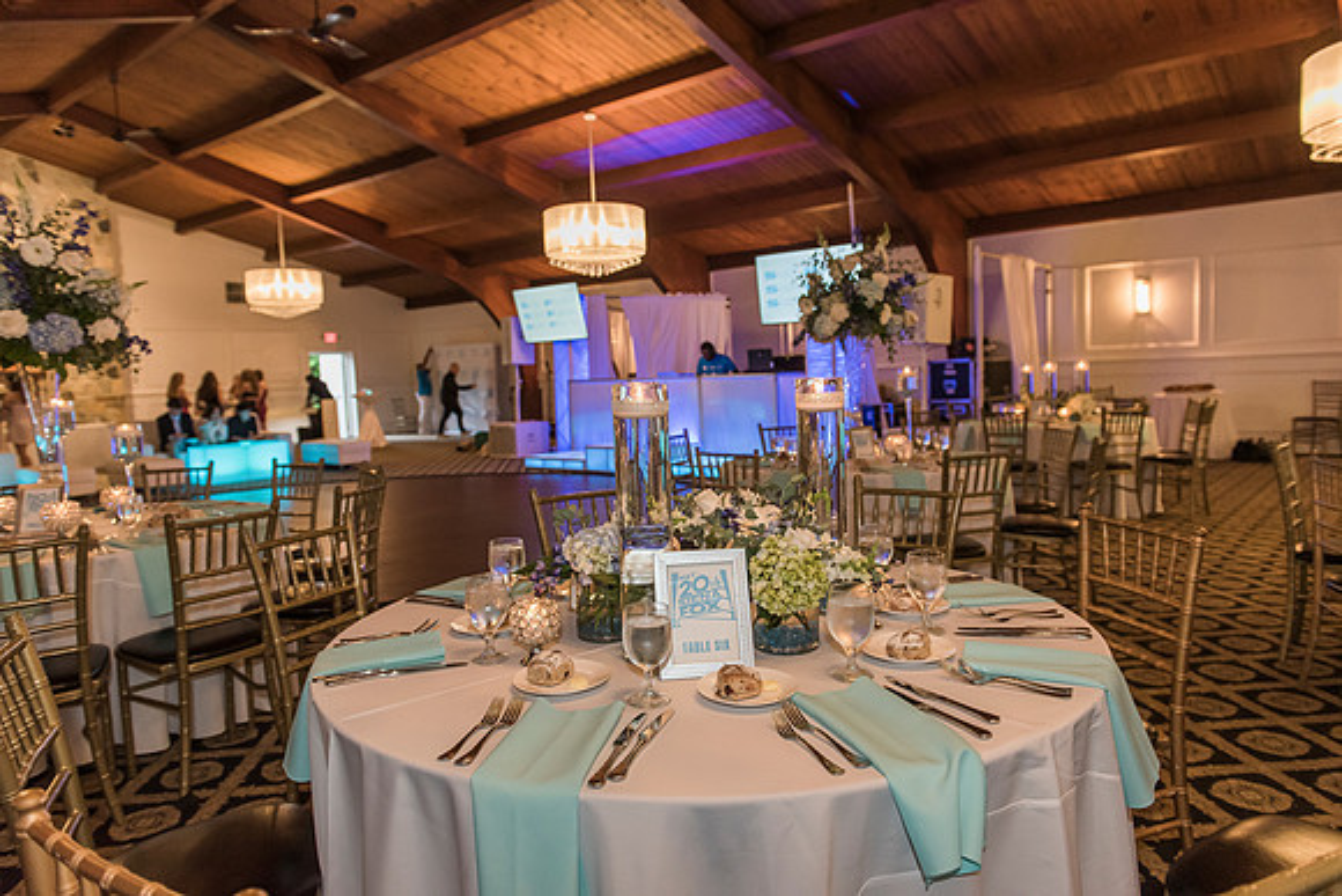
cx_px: 671
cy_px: 448
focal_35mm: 24
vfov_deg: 53.2
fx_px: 895
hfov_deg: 73.7
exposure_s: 1/100
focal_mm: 24
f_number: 3.5
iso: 2000
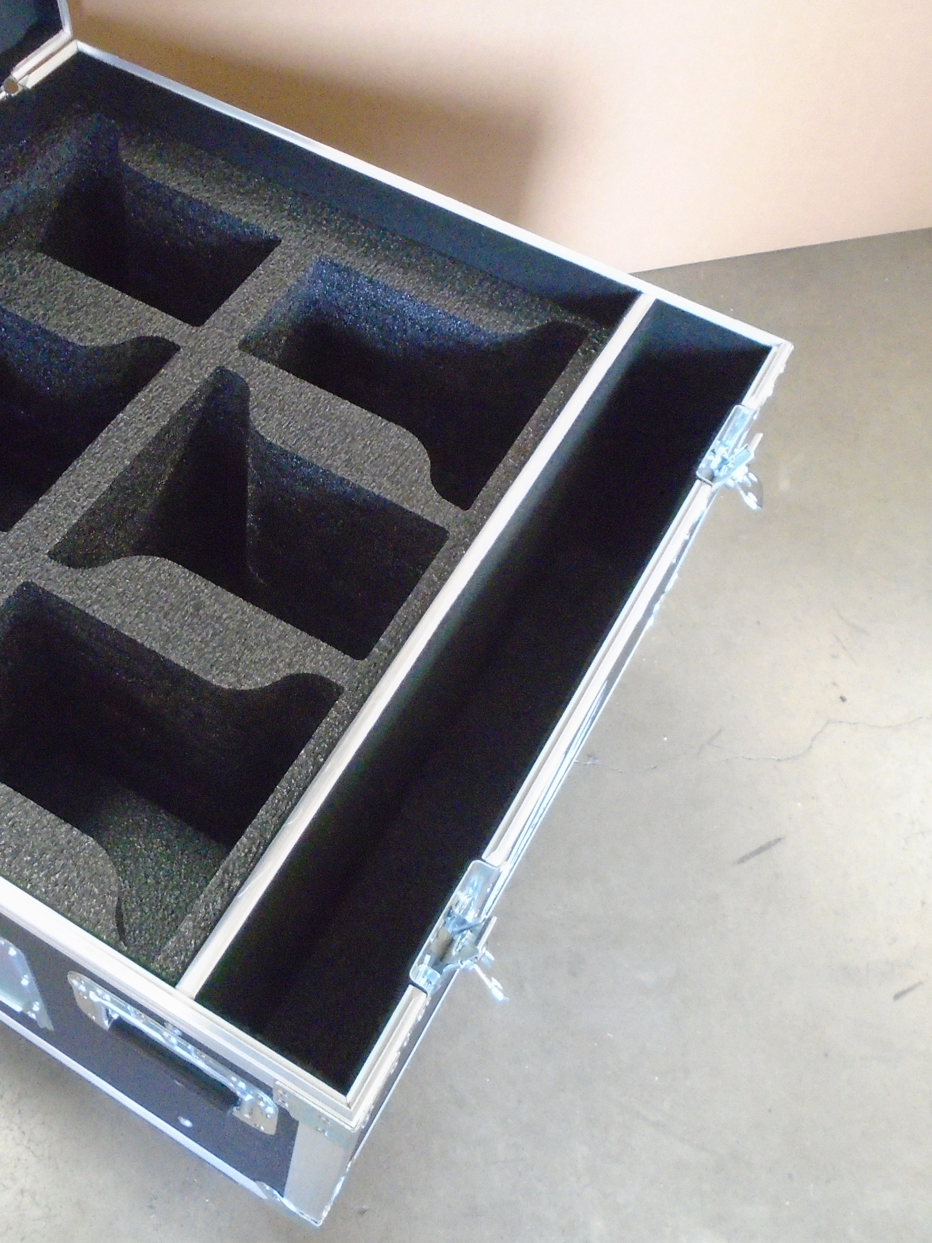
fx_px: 1256
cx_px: 292
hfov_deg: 40.1
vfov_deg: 52.6
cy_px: 621
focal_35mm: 35
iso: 800
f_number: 3.2
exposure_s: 1/50
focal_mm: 4.6
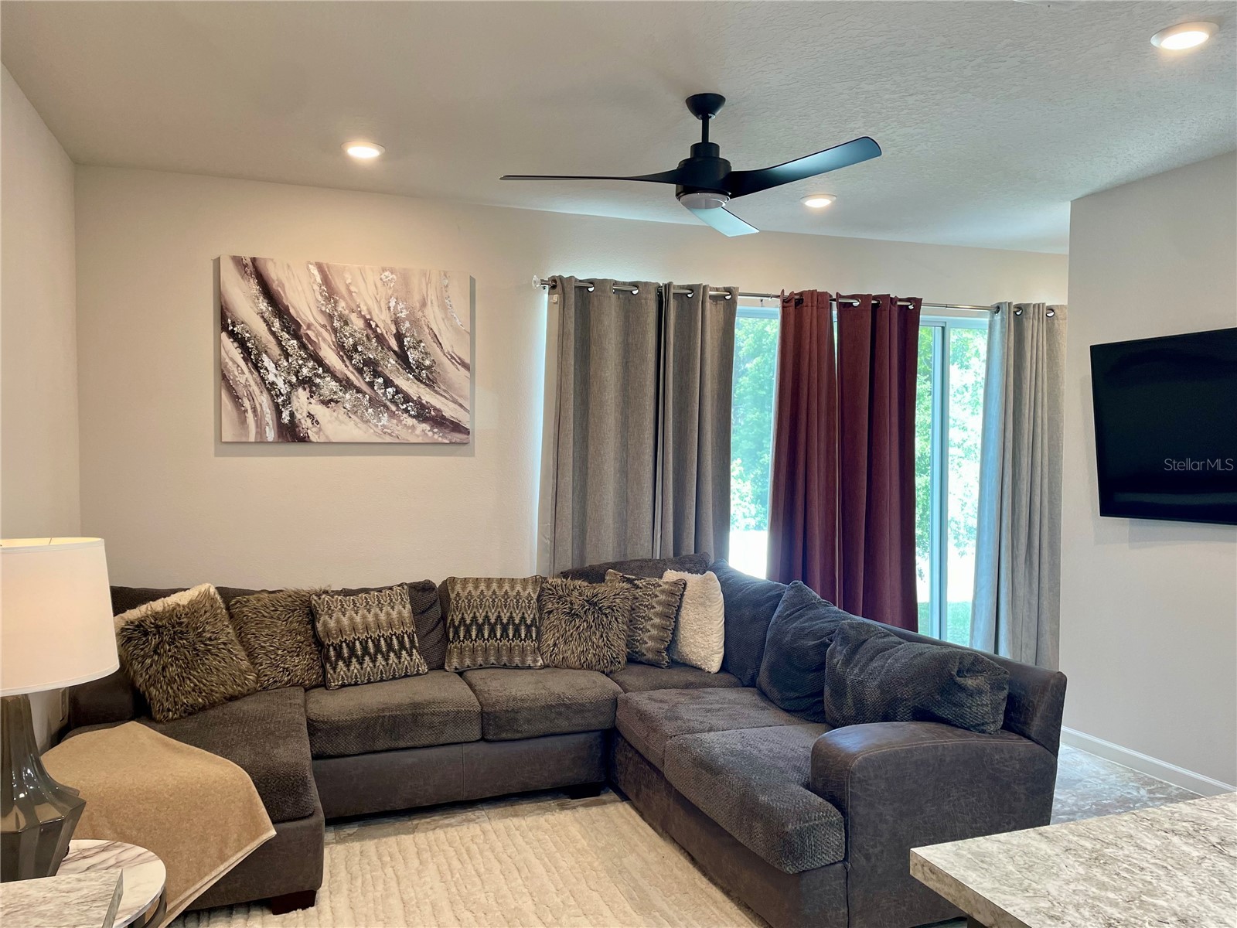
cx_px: 618
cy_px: 464
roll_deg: +0.4
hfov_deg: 67.3
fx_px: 929
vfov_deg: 53.1
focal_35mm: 26
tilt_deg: -1.9
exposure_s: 1/60
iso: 64
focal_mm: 4.2
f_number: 1.6
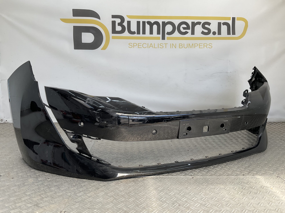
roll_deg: -0.1
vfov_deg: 48.2
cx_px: 142
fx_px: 239
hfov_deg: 61.7
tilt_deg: -9.9
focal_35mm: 29
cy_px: 106
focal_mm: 3
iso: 16
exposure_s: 1/231
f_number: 1.8
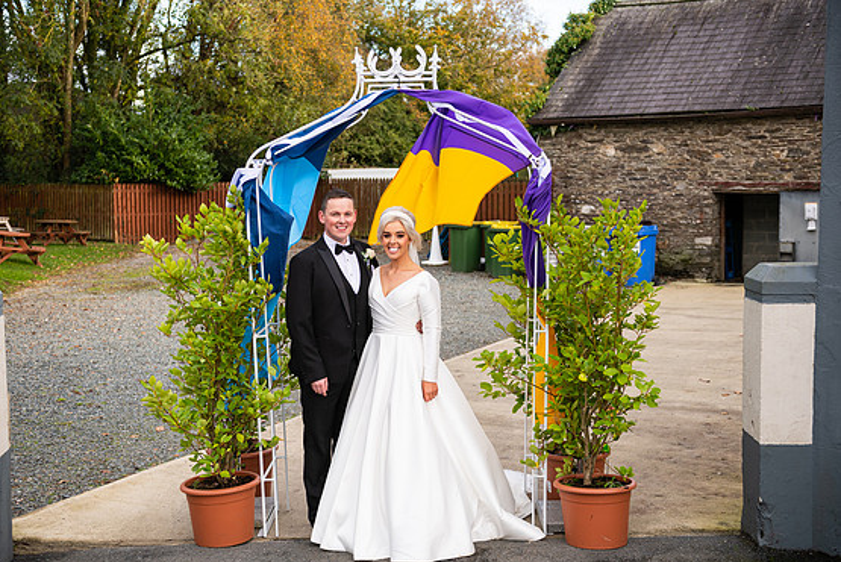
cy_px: 281
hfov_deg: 41.9
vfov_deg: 28.7
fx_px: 1099
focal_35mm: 47
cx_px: 403
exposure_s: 1/320
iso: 160
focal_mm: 45
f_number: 3.5
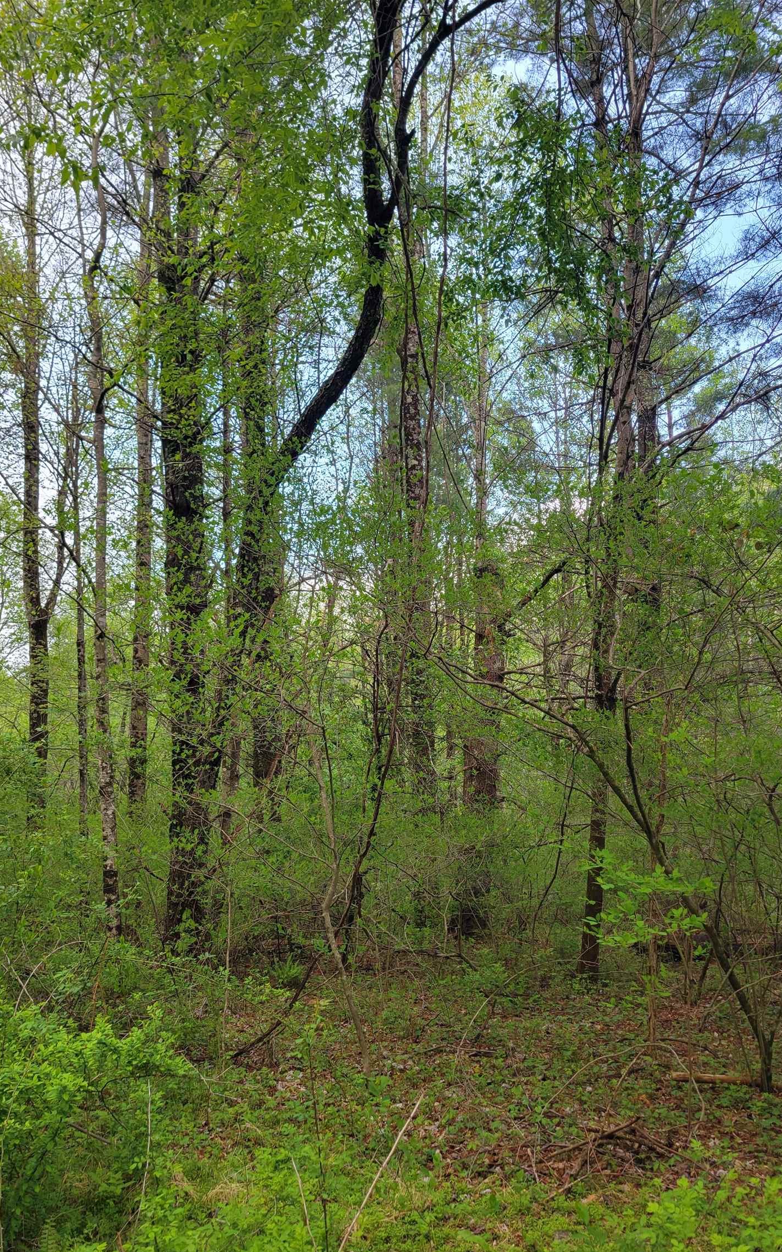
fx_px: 955
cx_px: 396
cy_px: 635
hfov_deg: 44.5
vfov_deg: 66.5
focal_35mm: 28
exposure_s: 1/120
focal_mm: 5.4
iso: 40
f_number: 1.8
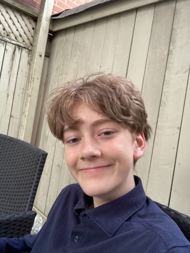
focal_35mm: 32
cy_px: 126
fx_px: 234
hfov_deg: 44.2
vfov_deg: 56.8
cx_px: 95
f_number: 2.2
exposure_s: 1/60
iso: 100
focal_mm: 2.87
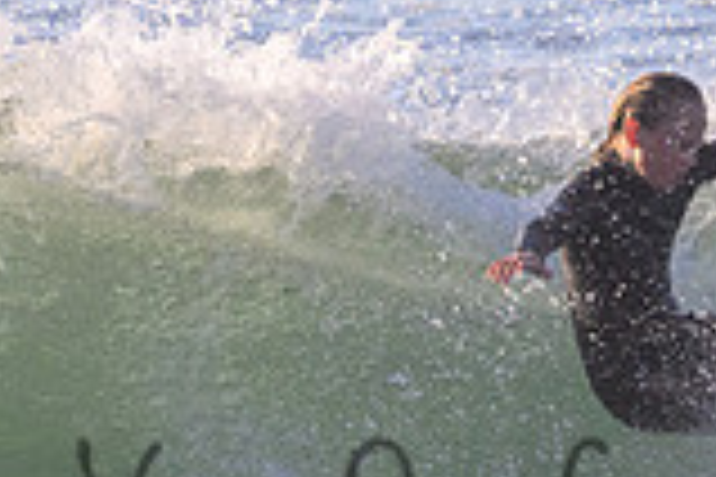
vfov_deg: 0.7
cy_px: 470
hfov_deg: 1.0
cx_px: 540
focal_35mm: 2049
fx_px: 40749
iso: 2800
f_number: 11
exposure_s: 1/2000
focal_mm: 560
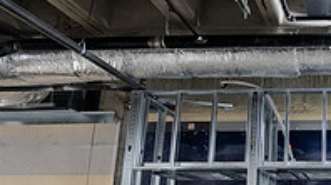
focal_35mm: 43
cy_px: 151
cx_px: 346
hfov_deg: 40.3
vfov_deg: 27.1
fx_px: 377
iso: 2000
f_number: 4
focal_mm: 14
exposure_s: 1/60
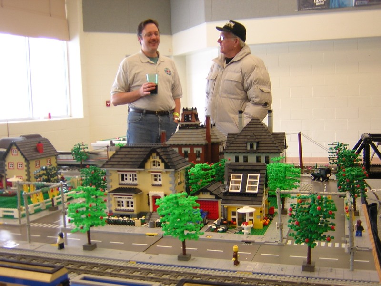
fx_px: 396
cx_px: 190
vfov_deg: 39.7
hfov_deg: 51.4
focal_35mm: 36
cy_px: 143
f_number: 2.6
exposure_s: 1/19
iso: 100
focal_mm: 4.7
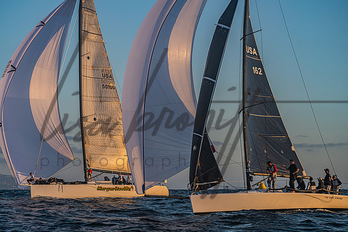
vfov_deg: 12.8
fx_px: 1034
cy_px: 116
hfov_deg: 19.1
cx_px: 167
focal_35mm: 107
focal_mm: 100
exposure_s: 1/800
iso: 250
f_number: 7.1
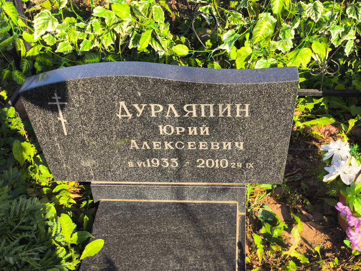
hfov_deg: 37.5
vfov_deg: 28.6
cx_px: 182
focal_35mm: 51
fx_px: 532
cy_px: 137
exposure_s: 1/772
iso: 50
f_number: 1.7
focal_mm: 4.71
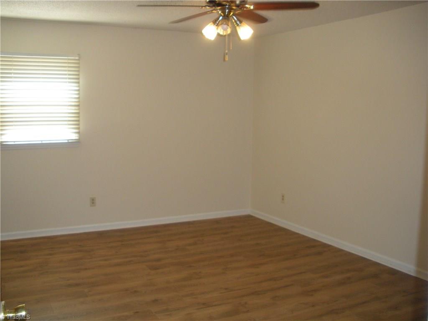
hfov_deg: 51.4
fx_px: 445
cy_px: 160
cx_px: 214
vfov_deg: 39.7
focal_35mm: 36
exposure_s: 1/30
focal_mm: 6.3
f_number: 3.5
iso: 241
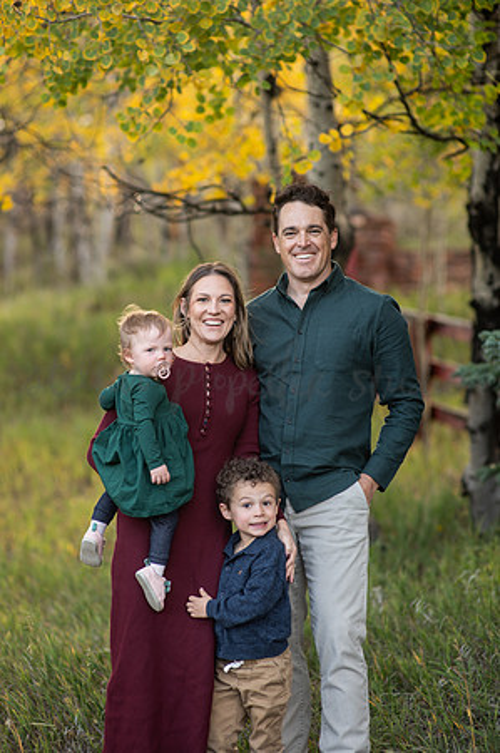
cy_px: 376
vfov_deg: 23.9
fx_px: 1775
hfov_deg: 16.0
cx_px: 250
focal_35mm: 85
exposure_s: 1/320
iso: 250
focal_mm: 85
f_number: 2
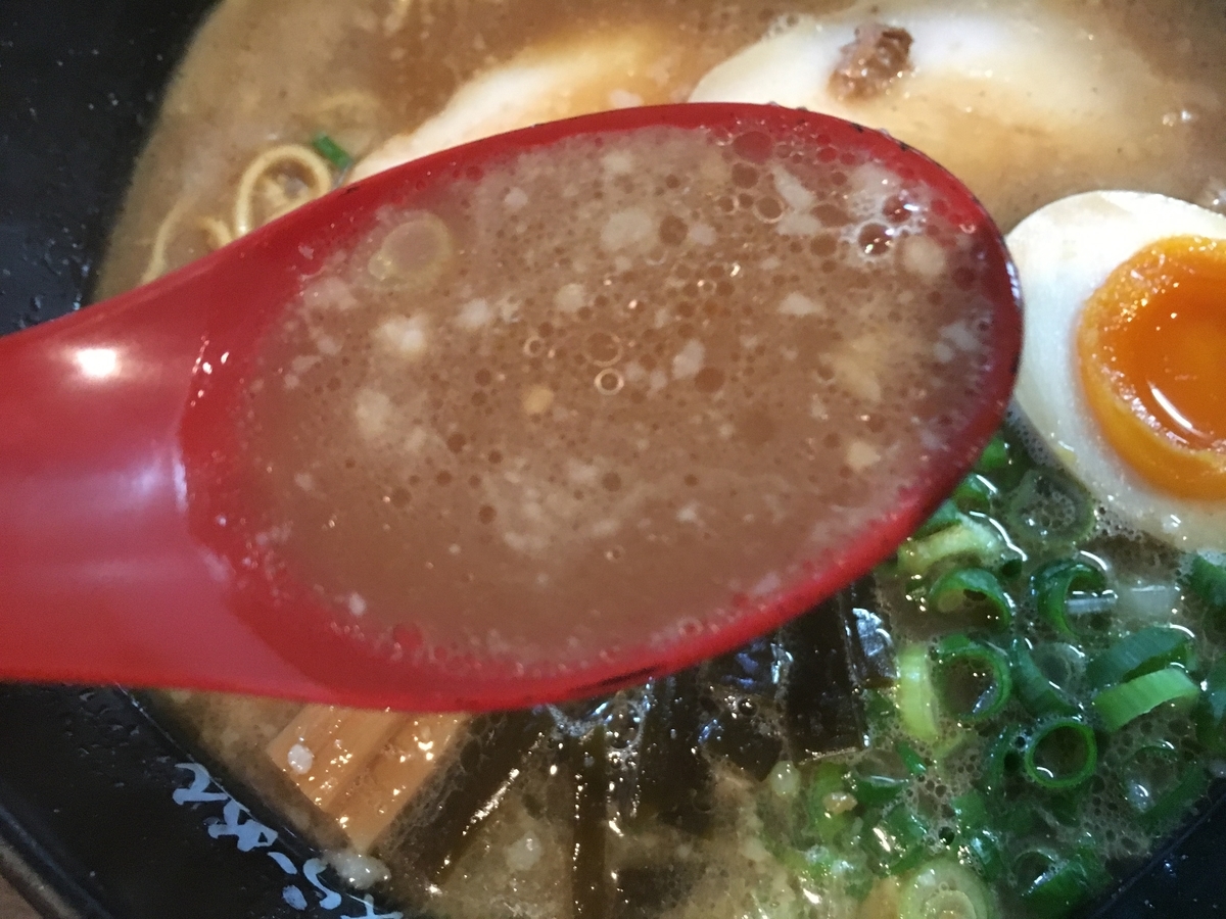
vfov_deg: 48.2
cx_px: 613
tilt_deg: -73.9
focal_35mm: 29
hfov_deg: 61.7
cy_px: 460
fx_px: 1027
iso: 320
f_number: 2.2
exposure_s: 1/15
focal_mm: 4.15
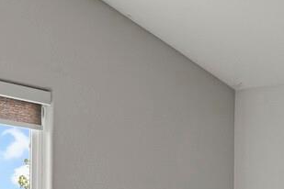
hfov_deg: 21.3
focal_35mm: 88
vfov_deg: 14.8
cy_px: 251
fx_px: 694
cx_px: 352
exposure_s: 1.6
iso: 250
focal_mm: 17
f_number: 8
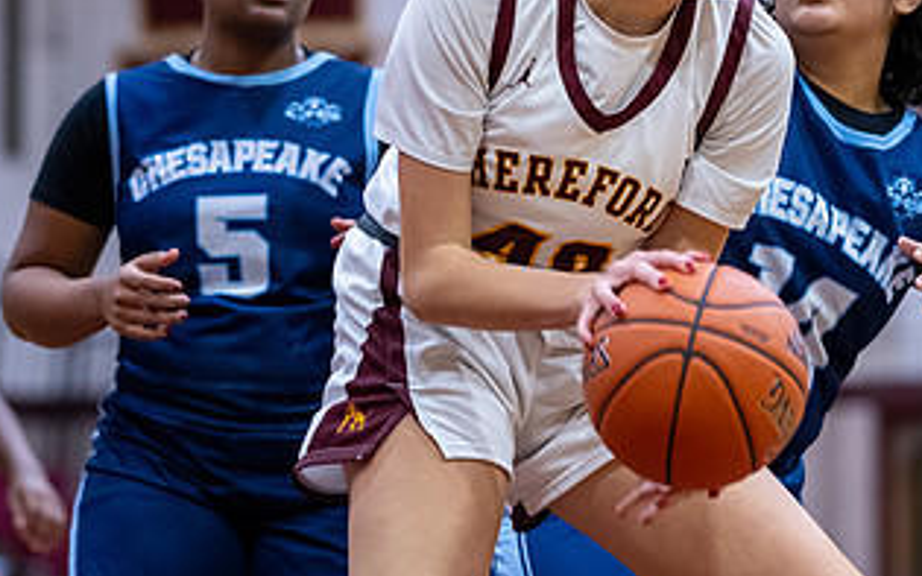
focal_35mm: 254
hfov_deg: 8.3
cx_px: 565
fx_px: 6384
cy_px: 57
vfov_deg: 5.2
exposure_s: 1/1250
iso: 2500
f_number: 1.8
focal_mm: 85
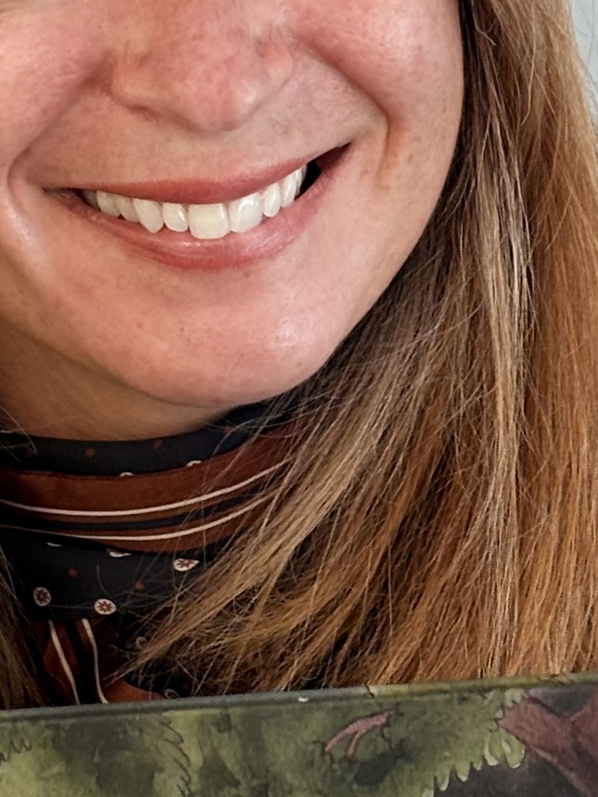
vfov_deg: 10.3
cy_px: 610
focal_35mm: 191
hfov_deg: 7.8
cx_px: 465
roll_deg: +3.6
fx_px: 4401
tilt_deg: -13.1
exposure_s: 1/60
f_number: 1.6
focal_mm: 5.96
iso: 80
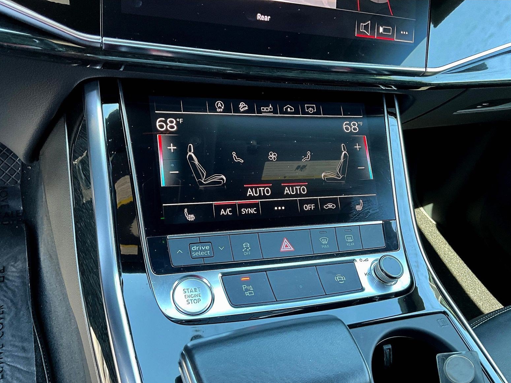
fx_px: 443
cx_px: 248
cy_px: 197
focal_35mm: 30
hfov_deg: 60.0
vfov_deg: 46.8
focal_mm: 3
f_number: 1.8
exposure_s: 1/65
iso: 64
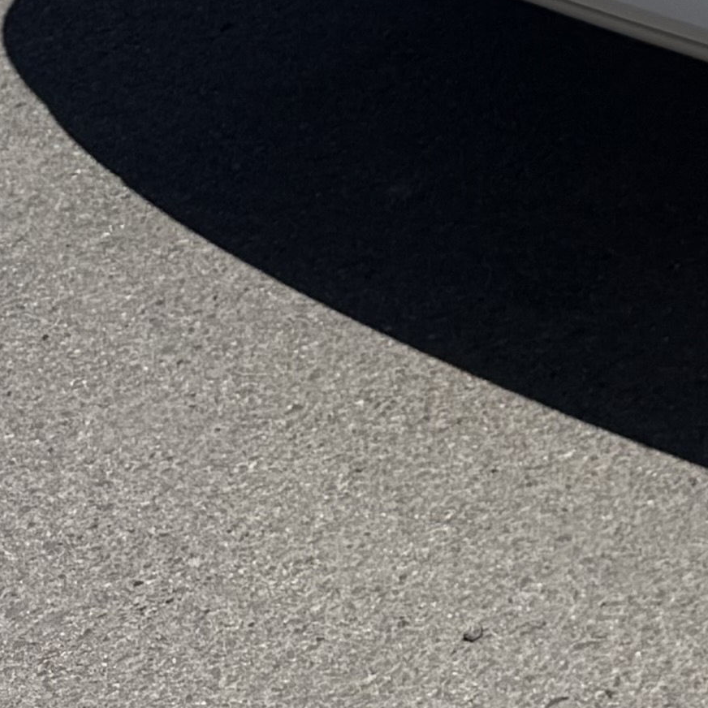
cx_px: 1543
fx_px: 3216
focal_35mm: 139
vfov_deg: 10.8
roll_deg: +0.6
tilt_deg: -7.5
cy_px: -964
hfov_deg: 11.1
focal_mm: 6.76
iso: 80
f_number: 1.78
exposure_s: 1/11905
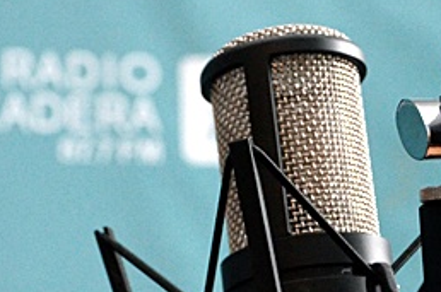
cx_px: 181
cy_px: 379
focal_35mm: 121
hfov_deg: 16.9
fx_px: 1479
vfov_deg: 11.0
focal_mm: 26
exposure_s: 1/60
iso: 3200
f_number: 4
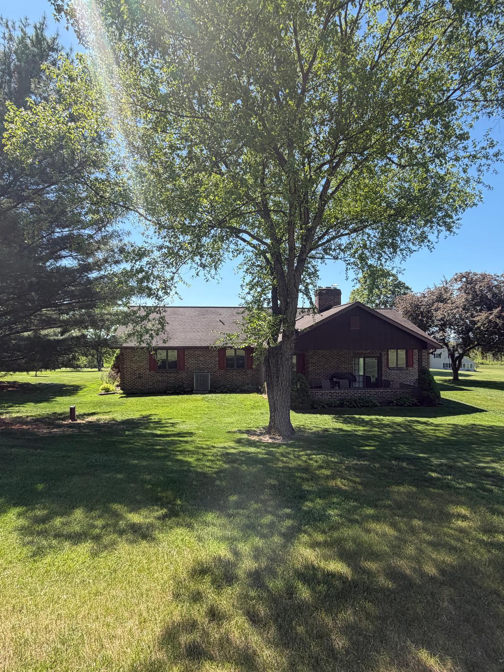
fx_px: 369
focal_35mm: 19
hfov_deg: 68.7
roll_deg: +0.5
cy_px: 337
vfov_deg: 84.7
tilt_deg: +1.4
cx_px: 244
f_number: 2.2
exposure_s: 1/531
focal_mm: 2.22
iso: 40
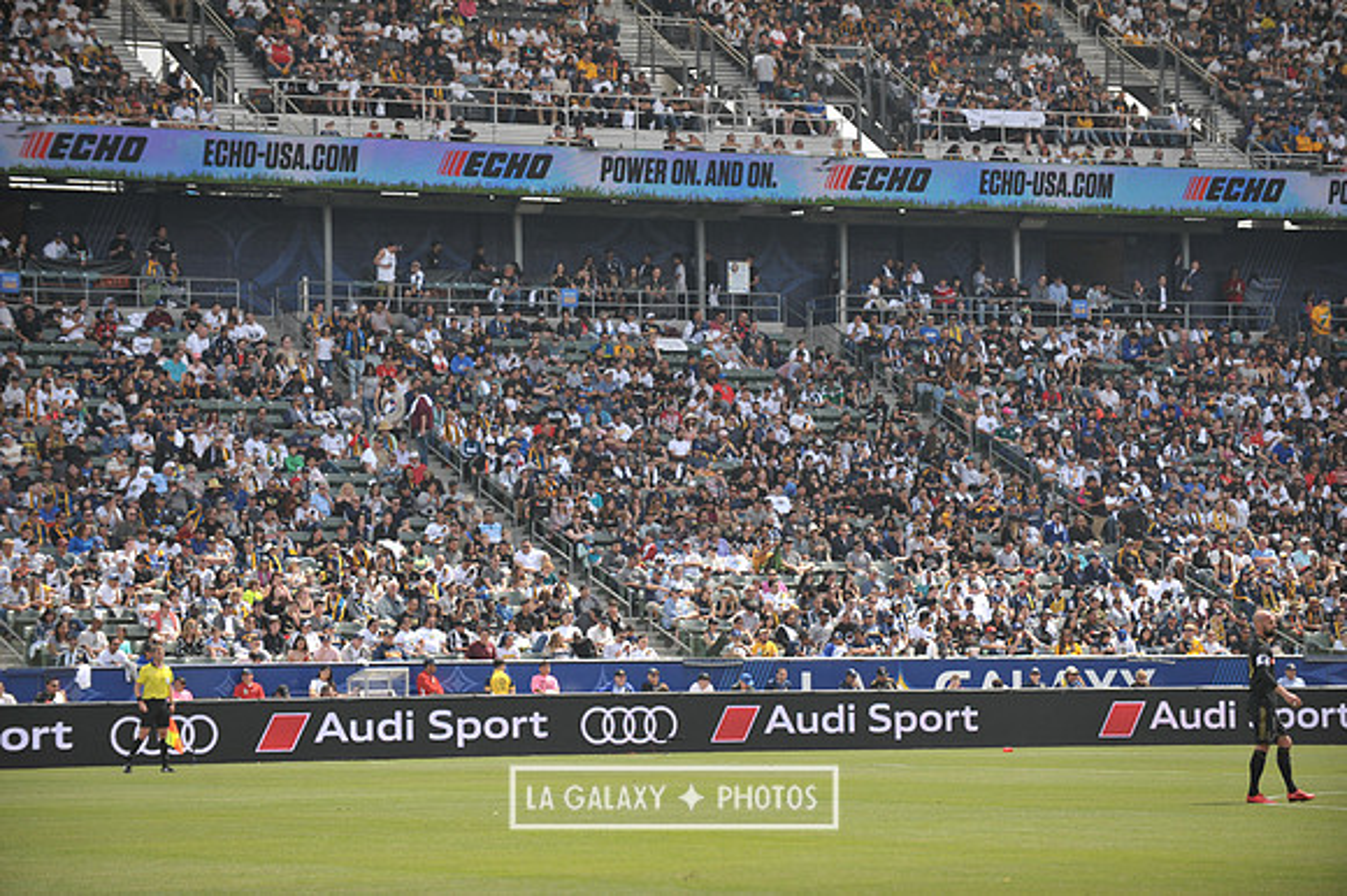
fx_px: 5235
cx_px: 674
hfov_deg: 14.7
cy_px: 448
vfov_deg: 9.8
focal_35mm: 140
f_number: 3.5
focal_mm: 140
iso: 320
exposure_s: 1/2500
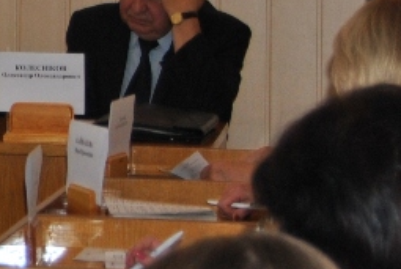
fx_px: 3109
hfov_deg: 7.0
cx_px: -493
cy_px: -75
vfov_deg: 4.9
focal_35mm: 279
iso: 200
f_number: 4.5
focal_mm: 35
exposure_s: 1/60
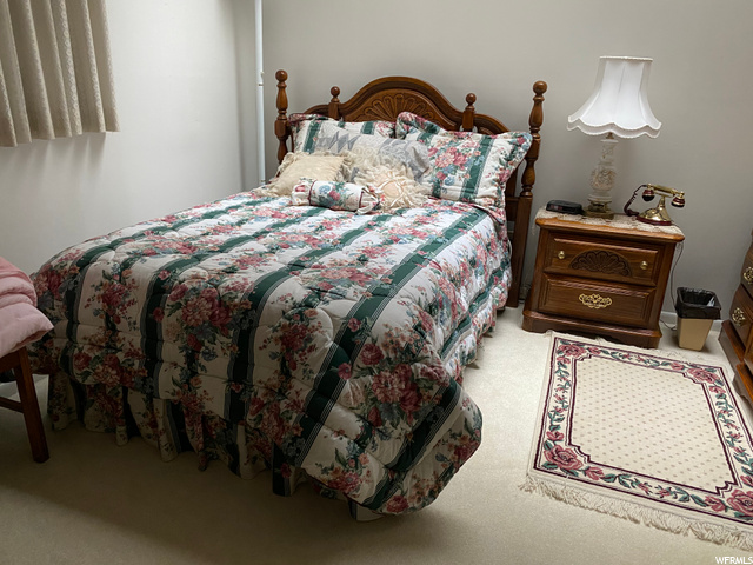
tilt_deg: -19.7
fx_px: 566
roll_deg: -2.0
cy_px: 282
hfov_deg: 67.3
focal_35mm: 26
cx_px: 376
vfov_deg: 53.1
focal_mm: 4.25
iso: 250
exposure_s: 1/60
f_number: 1.8
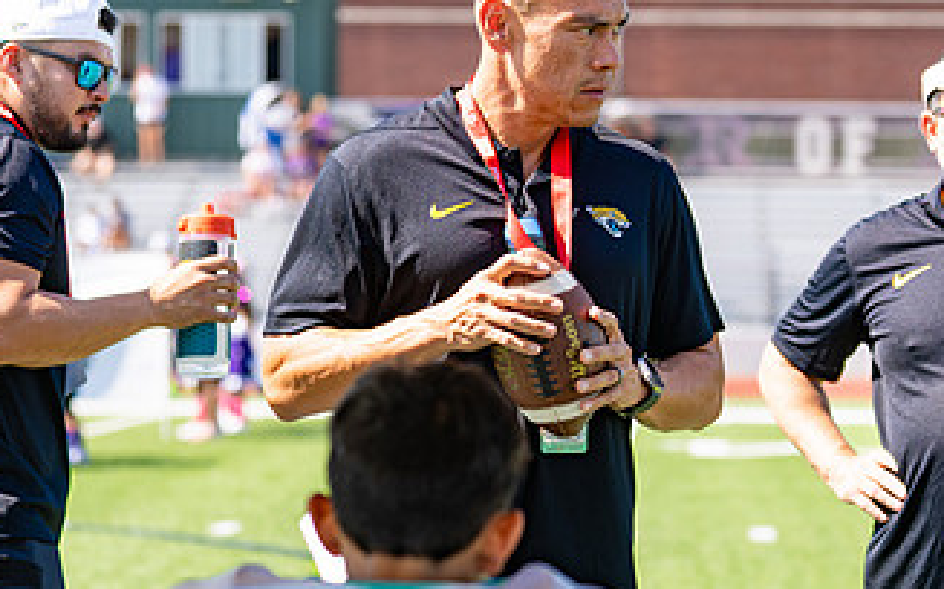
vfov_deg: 9.3
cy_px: 159
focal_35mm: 141
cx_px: 540
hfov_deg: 14.8
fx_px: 3626
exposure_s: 1/1000
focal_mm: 70
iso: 125
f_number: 2.8
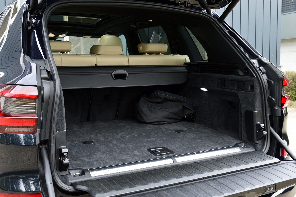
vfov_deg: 33.0
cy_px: 98
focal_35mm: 40
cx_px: 148
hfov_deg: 48.0
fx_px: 333
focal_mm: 27
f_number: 8
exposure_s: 1/60
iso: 400
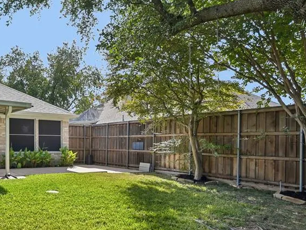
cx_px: 77
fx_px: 255
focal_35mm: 29
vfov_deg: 48.0
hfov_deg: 58.7
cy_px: 144
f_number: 8
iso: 400
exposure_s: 1/320
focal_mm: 16.5
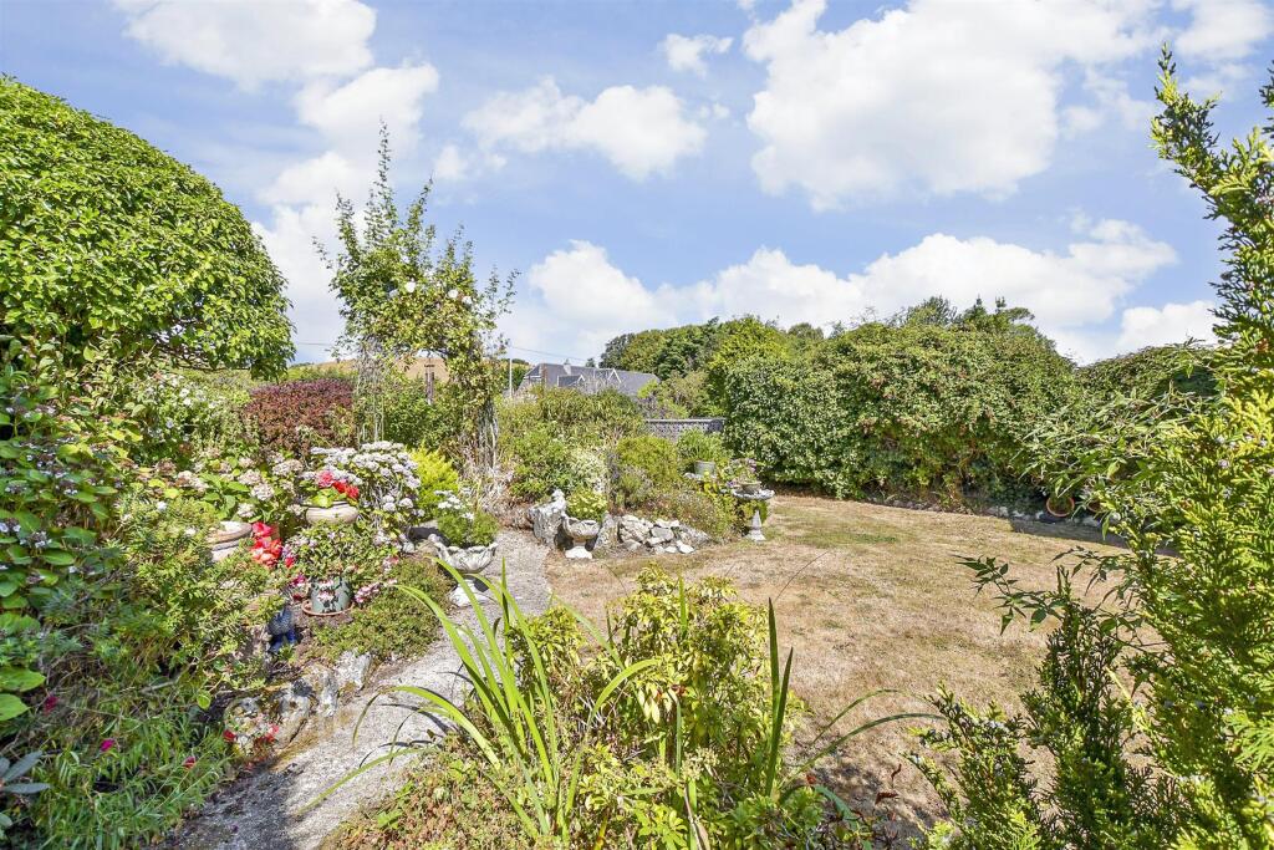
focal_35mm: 15
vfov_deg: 77.3
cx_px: 637
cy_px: 425
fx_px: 531
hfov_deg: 100.4
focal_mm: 10
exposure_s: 1/250
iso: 160
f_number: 8
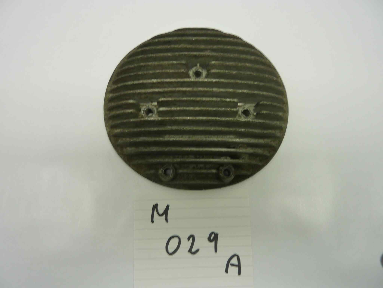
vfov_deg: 54.9
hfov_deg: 69.4
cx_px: 192
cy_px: 144
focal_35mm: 25
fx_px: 277
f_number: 3.3
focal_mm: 4.1
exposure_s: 1/30
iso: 160
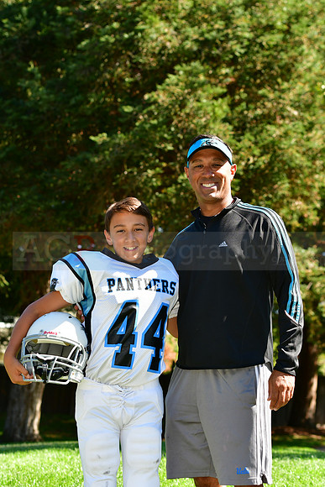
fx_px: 1421
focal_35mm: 105
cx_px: 162
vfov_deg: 19.5
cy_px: 244
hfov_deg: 13.0
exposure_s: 1/800
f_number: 4.5
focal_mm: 70
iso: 400
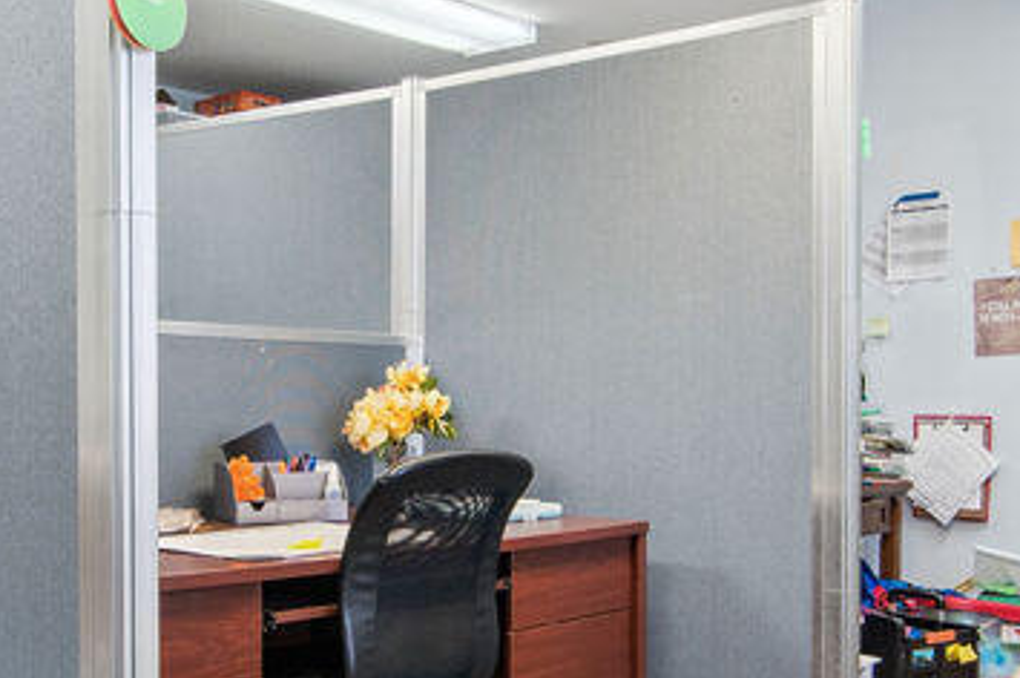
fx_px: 1387
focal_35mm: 49
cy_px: 418
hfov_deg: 40.1
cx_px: 379
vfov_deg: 27.4
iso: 800
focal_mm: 17
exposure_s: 1/30
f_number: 8
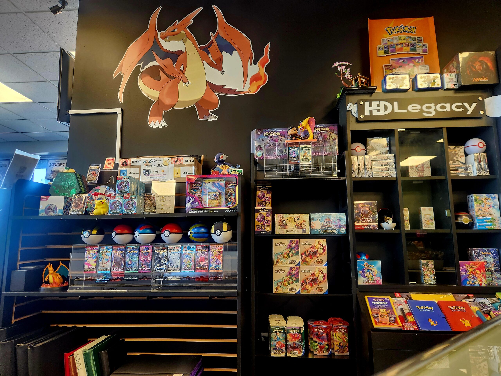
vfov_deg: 58.9
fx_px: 333
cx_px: 250
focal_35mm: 23
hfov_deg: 73.9
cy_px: 188
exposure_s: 1/120
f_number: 1.8
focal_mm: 5.4
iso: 250
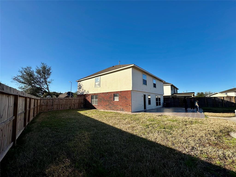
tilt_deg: +7.6
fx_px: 95
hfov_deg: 102.1
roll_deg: +0.2
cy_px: 88
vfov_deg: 85.7
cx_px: 118
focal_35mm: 14
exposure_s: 1/2132
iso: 50
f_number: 2.2
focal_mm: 2.22
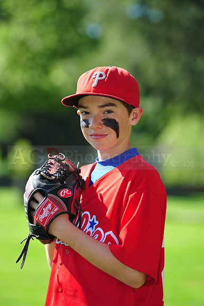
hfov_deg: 6.9
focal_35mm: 200
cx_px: 102
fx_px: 1702
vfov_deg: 10.3
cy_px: 153
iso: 200
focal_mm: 200
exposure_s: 1/500
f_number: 5
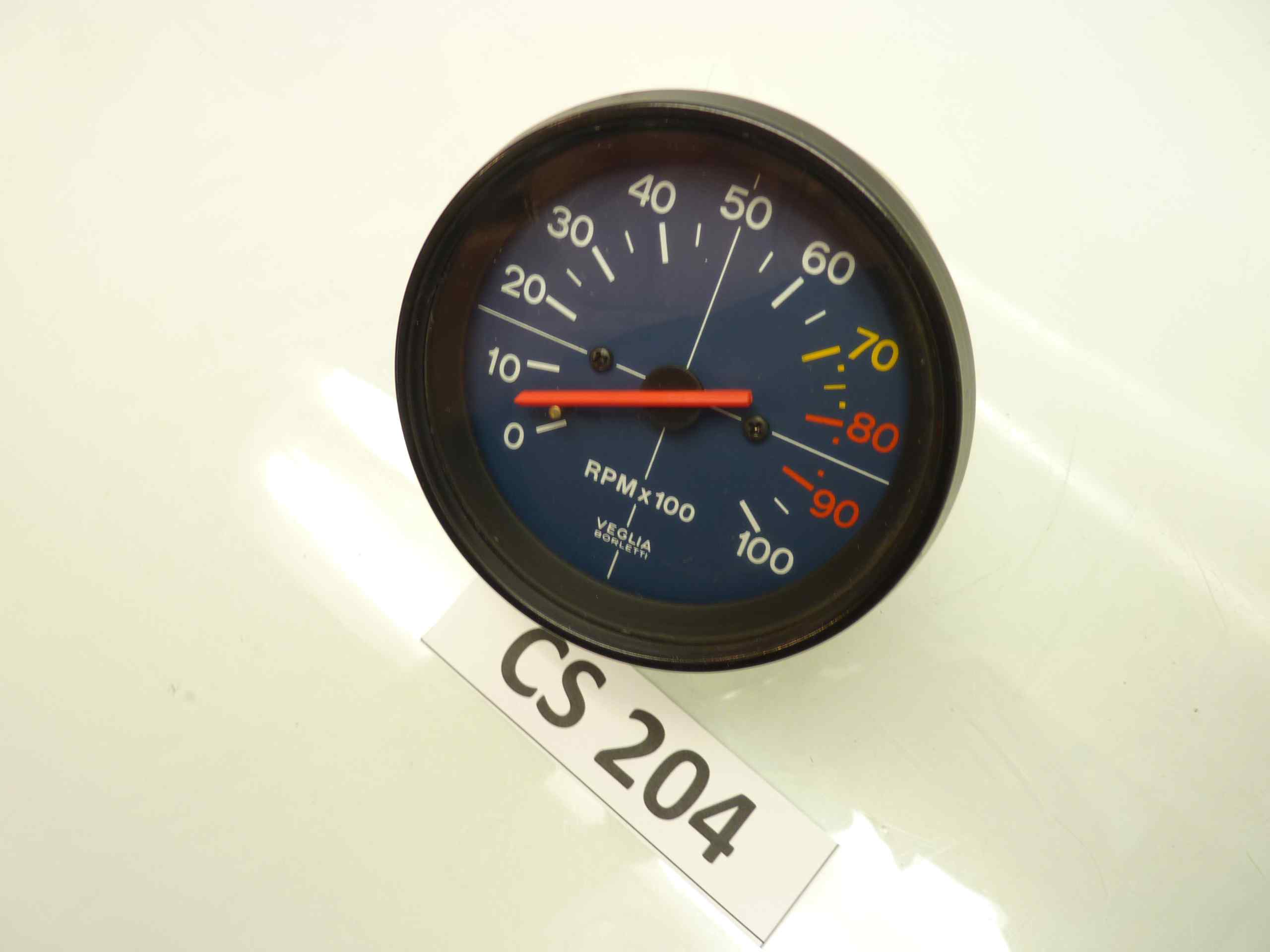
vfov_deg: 54.9
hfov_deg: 69.4
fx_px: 917
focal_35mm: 25
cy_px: 476
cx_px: 635
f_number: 3.3
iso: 80
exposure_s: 1/10
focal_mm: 4.1
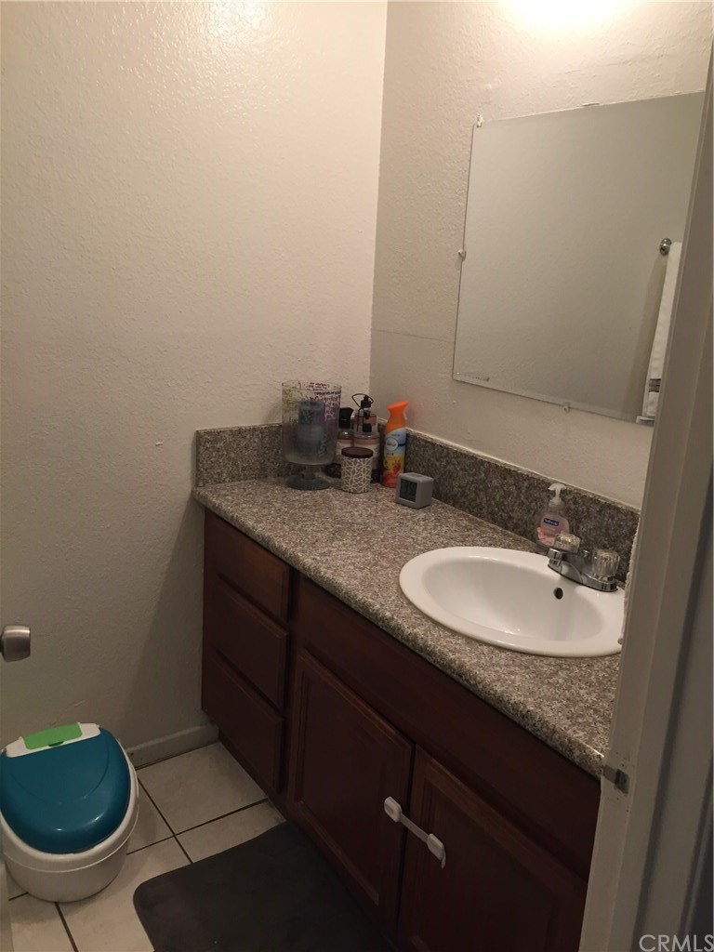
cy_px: 476
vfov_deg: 61.7
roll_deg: -2.3
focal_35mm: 29
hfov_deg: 48.2
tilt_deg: -15.3
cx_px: 357
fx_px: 798
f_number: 2.2
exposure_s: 1/30
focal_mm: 4.15
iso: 50
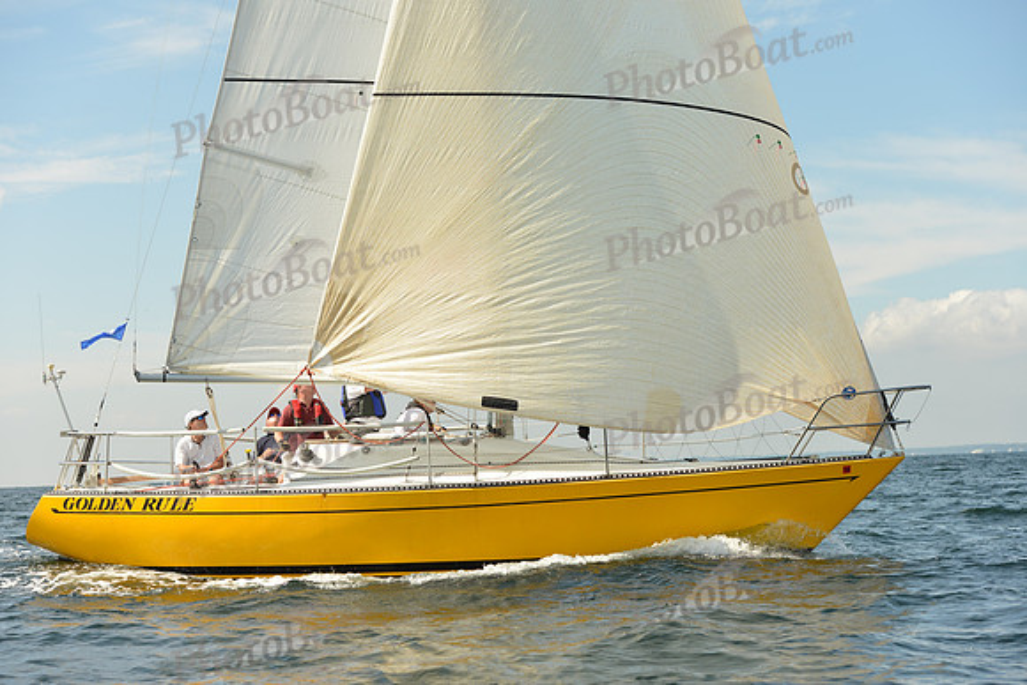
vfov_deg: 19.5
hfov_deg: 28.8
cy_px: 342
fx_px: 1997
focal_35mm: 70
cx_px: 514
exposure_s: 1/1600
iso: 320
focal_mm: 70
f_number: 6.3
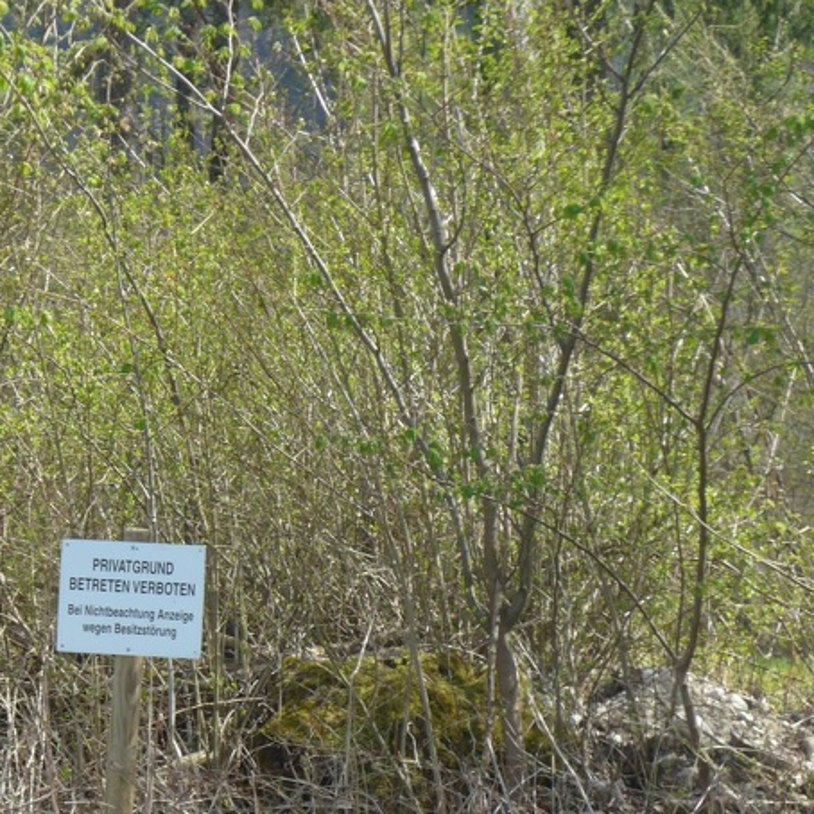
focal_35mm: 233
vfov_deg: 7.5
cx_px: 152
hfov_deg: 7.5
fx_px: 6199
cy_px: 491
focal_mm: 32.3
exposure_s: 1/125
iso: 80
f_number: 5.6
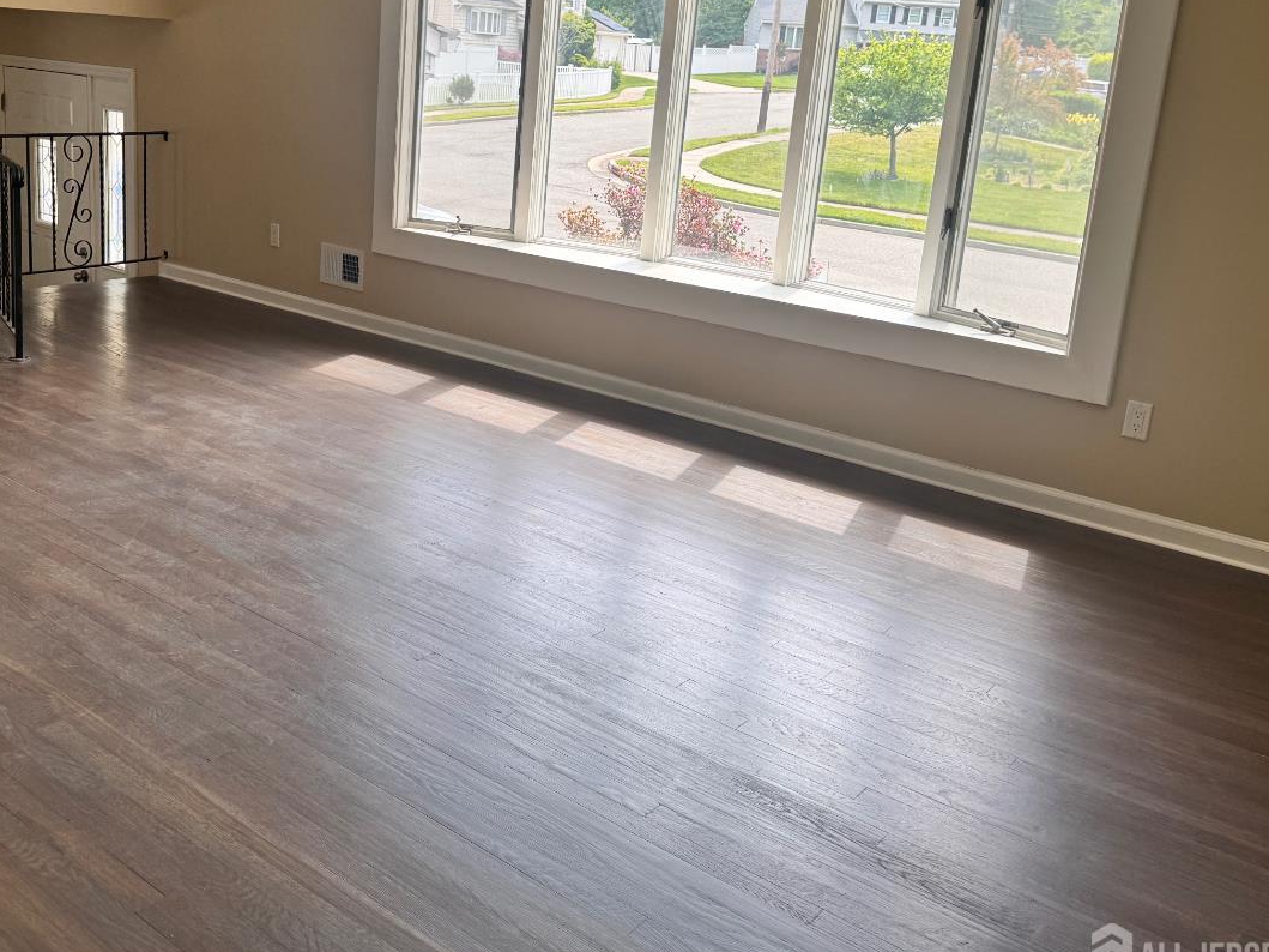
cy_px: 336
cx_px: 489
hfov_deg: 53.5
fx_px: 1246
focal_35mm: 34
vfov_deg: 41.4
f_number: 1.78
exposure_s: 1/627
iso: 80
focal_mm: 6.76
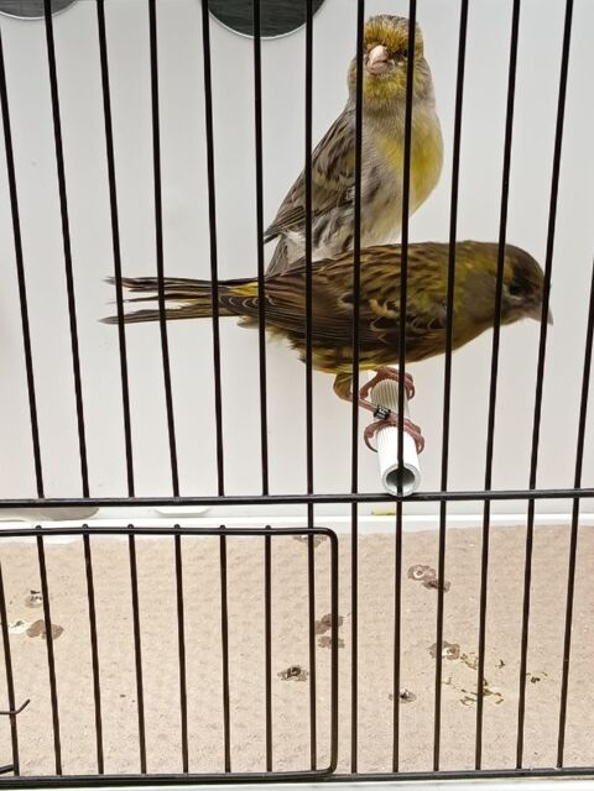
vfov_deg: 29.4
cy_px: 396
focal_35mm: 66
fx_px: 1510
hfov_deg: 22.3
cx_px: 297
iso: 50
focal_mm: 5.27
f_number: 1.7
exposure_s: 1/101
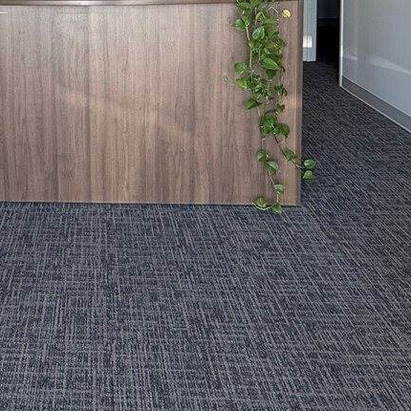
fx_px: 618
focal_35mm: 46
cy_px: -22
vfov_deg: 33.0
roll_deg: +1.4
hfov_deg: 35.1
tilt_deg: -5.7
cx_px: 59
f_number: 2.2
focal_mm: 2.22
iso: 100
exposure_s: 1/120
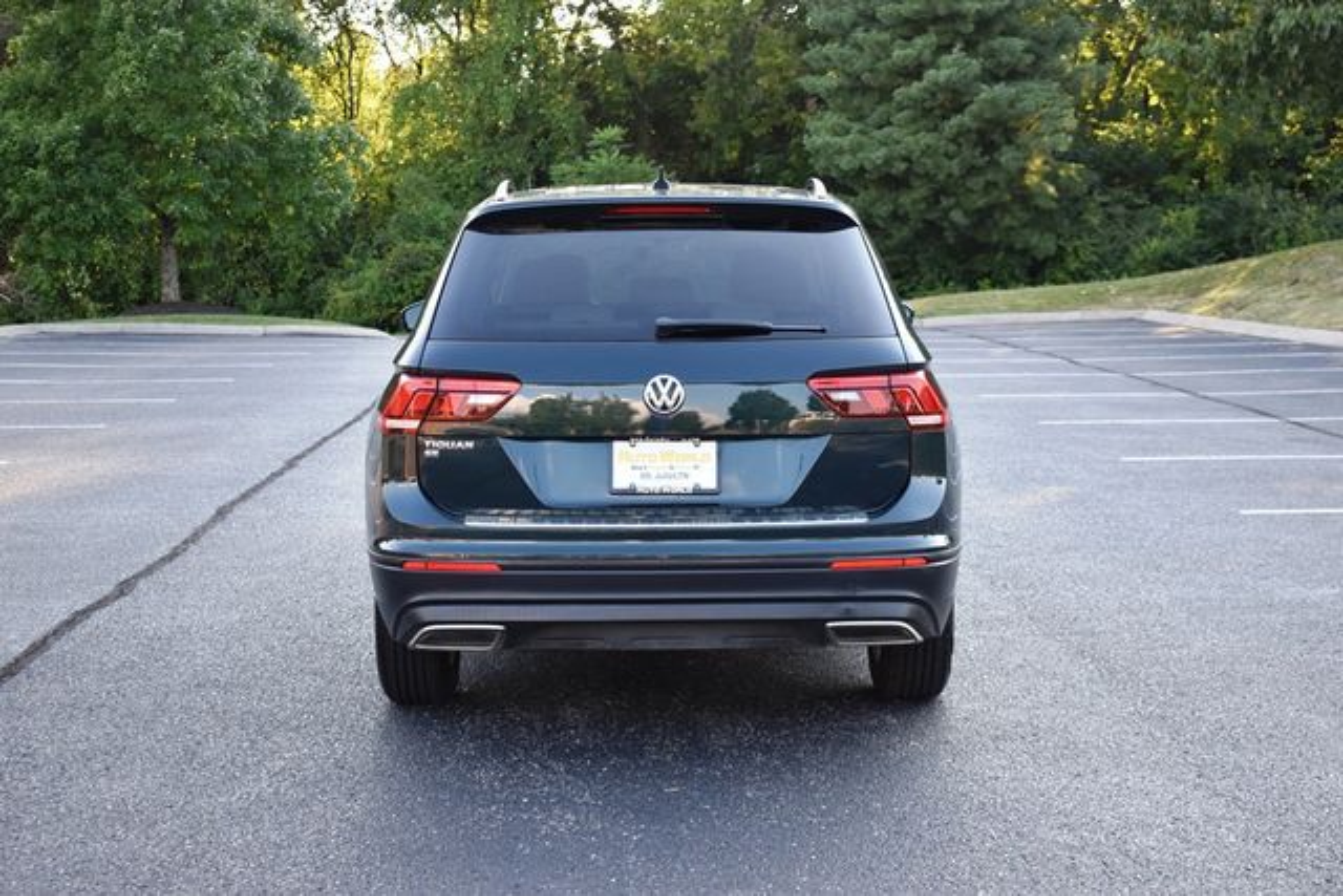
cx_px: 672
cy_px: 448
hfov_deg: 35.0
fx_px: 2127
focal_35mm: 57
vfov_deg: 23.8
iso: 450
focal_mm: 38
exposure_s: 1/250
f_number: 4.8
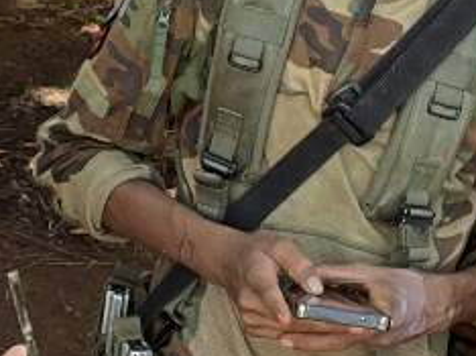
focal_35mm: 126
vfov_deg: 11.7
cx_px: 114
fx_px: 1731
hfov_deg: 15.6
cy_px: 171
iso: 25
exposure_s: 1/128
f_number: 2.2
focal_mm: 2.71
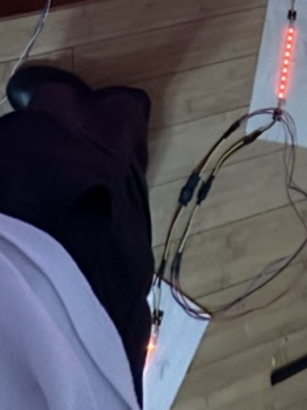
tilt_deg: -60.3
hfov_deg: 30.0
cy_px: -258
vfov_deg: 25.5
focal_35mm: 46
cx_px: 285
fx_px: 544
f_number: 2.2
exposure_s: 1/60
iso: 500
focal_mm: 2.22
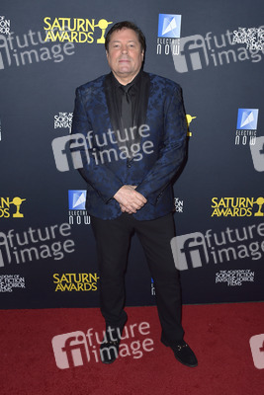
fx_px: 352
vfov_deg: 58.7
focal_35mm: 32
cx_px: 132
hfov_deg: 41.1
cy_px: 198
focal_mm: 32
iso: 250
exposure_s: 1/250
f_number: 6.3
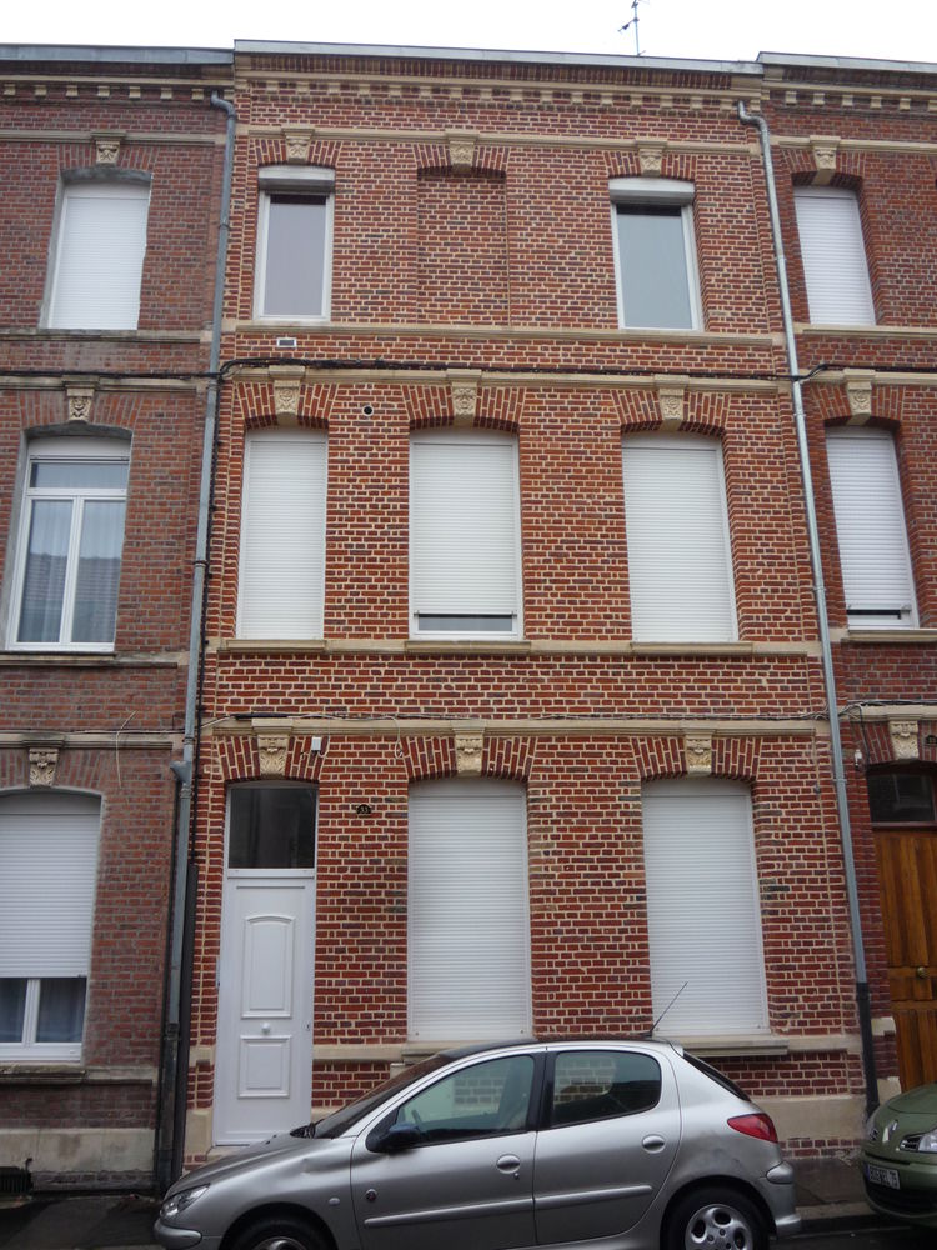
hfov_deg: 46.8
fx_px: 1083
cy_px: 625
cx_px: 468
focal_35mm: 30
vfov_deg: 60.0
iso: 100
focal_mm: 5.2
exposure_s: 1/60
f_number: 3.3
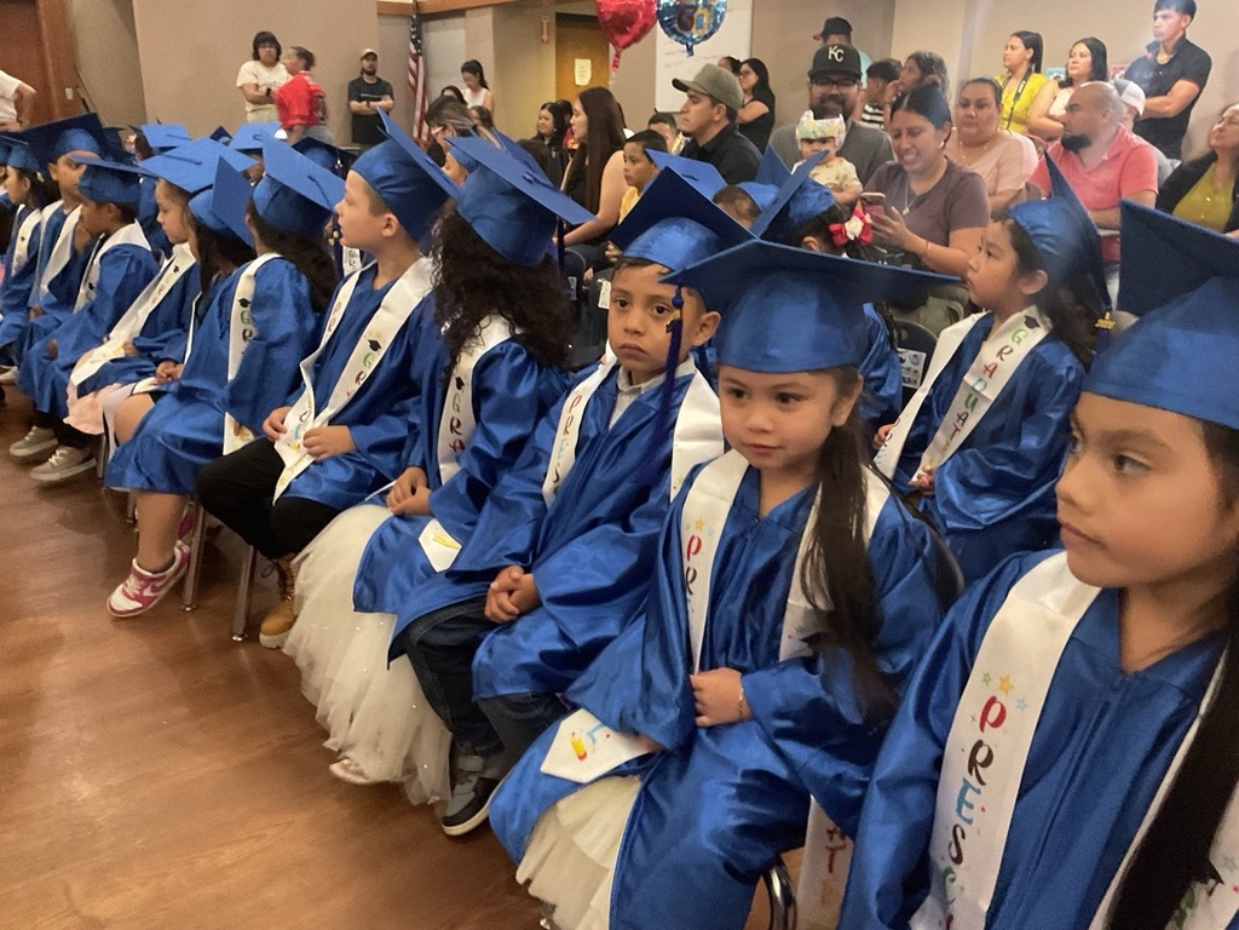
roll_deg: -0.6
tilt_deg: -19.3
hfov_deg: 61.7
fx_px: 1038
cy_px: 465
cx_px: 620
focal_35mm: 29
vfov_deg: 48.2
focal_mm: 3
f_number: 1.8
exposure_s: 1/30
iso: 500
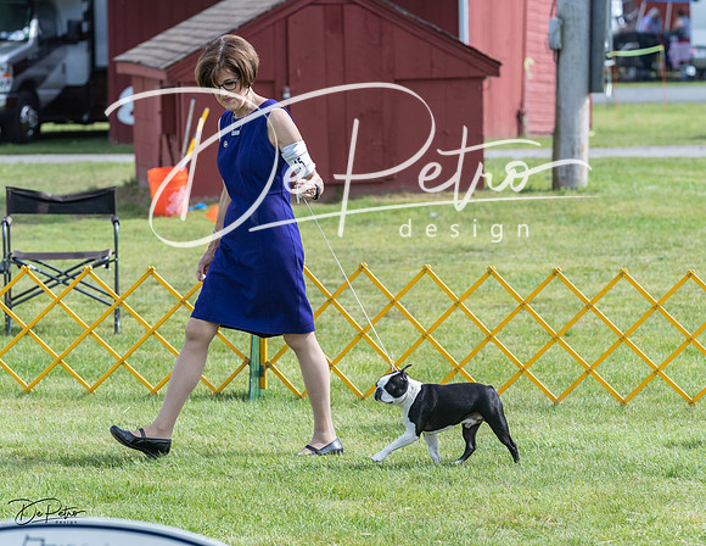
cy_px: 290
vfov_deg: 8.3
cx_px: 378
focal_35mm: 182
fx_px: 3748
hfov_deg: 10.8
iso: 250
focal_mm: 155
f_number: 5.6
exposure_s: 1/1250
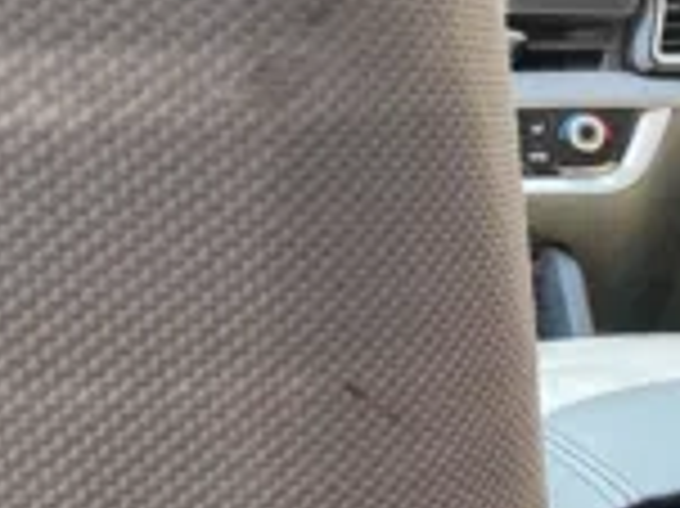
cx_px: 775
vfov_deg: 14.3
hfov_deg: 18.4
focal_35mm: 102
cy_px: 486
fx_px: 2002
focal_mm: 5.89
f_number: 1.89
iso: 124
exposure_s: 1/100
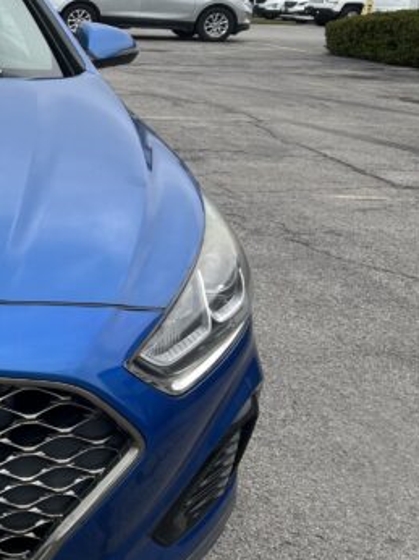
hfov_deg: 17.0
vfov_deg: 25.3
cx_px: -235
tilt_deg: -15.9
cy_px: 202
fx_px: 1244
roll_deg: -0.6
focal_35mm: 77
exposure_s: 1/753
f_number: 1.5
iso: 50
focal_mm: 5.7
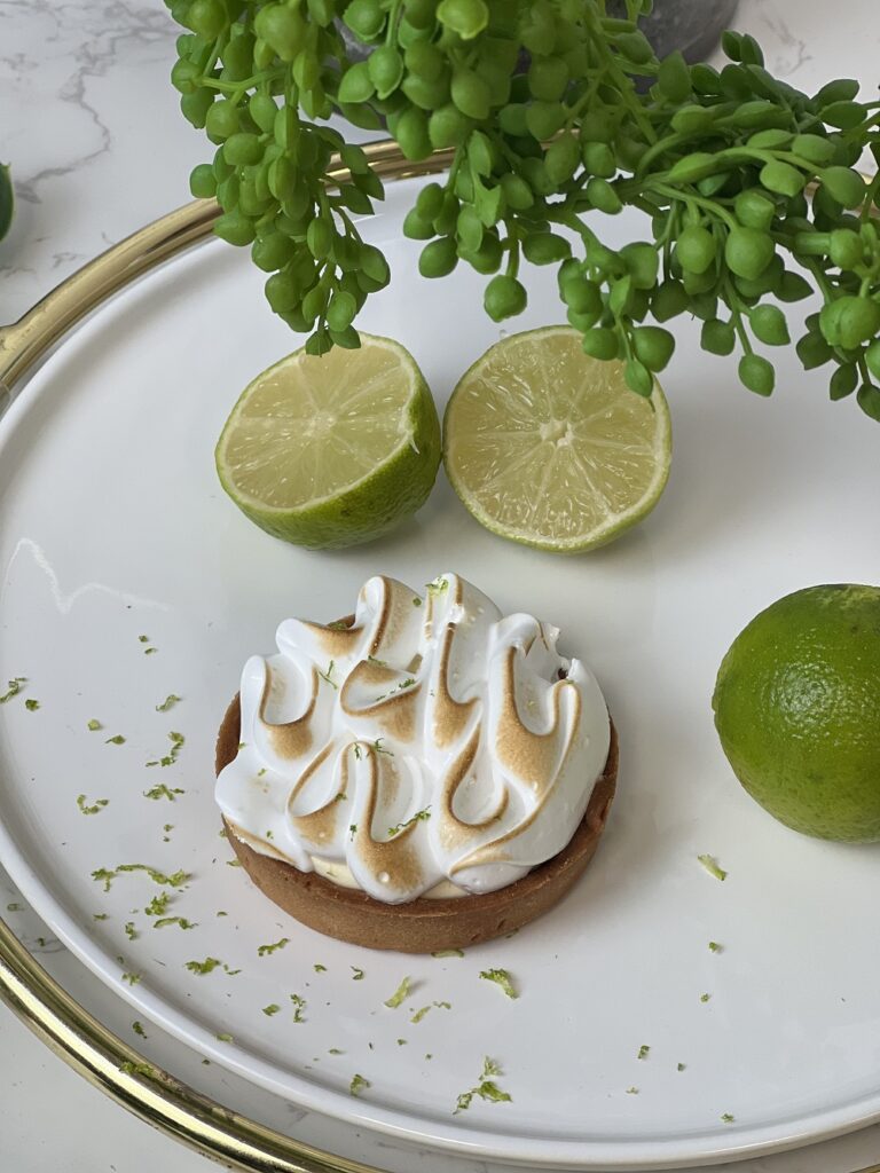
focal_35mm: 77
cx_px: 440
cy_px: 586
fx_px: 2610
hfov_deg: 19.1
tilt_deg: -47.6
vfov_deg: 25.3
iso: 100
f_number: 2.8
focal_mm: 9
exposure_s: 1/100
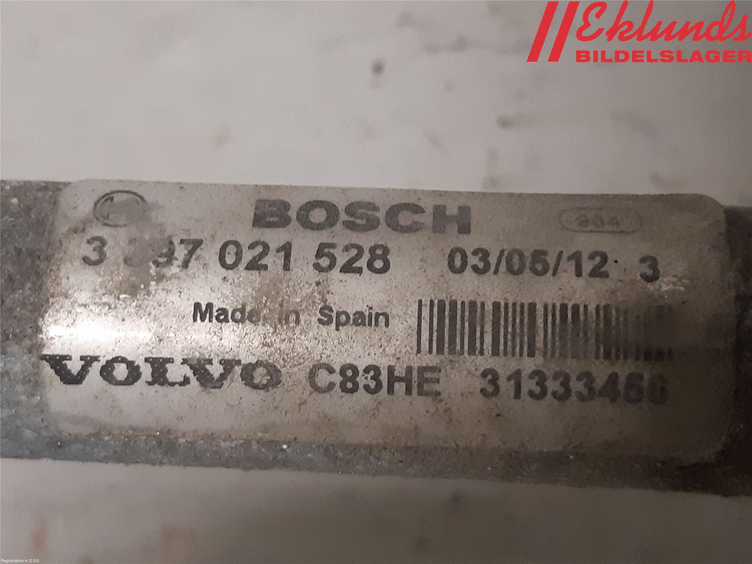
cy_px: 282
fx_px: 565
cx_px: 376
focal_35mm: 26
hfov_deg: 67.3
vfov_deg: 53.1
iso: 250
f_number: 1.7
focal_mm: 3.93
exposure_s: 1/50
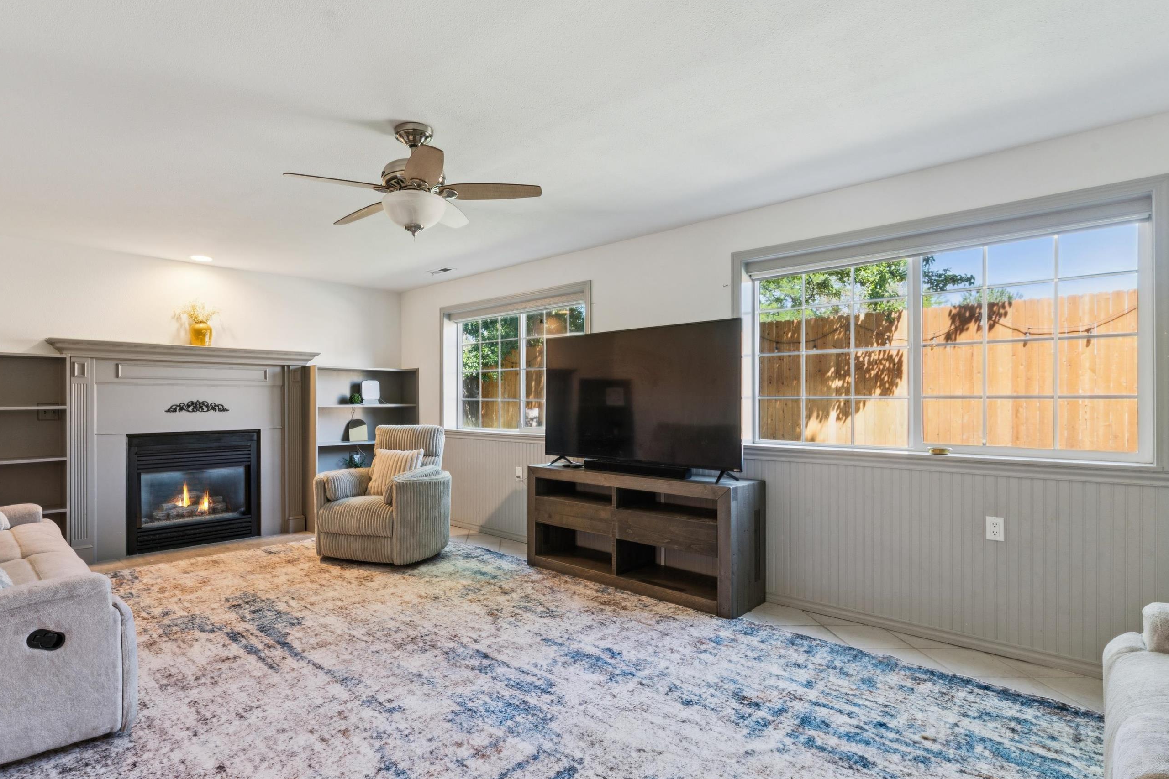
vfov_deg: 65.3
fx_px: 608
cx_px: 492
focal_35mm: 19
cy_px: 403
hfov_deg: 87.1
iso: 400
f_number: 13
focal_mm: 15.6
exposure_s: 1/6
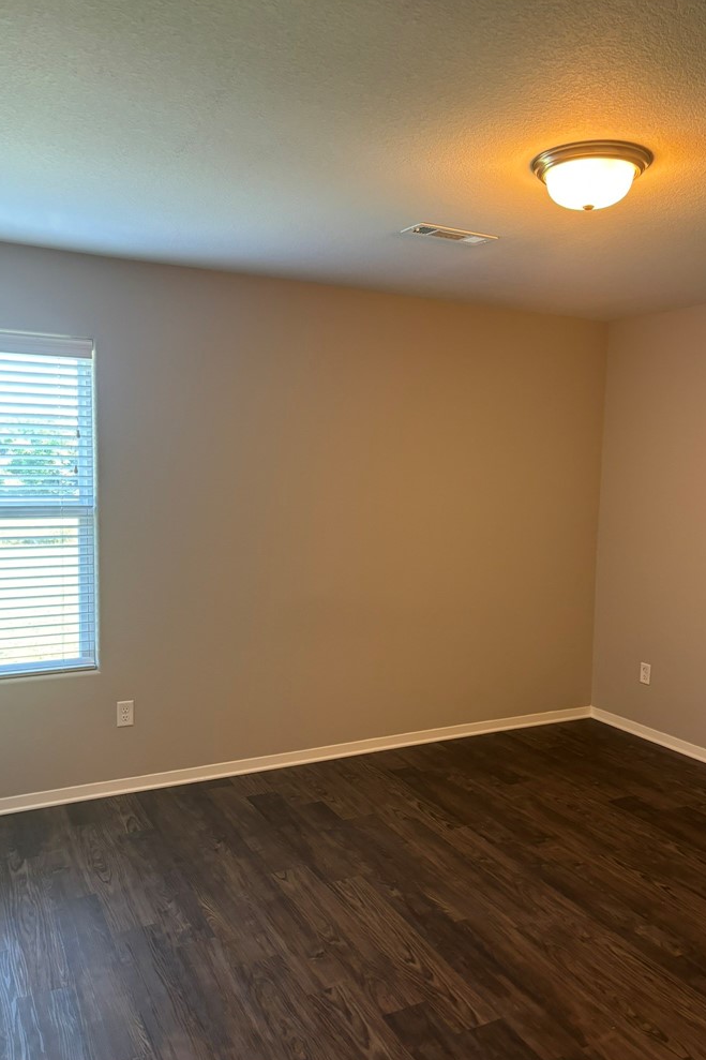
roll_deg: -1.1
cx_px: 386
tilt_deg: -3.7
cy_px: 539
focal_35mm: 28
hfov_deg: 46.3
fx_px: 824
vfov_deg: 65.5
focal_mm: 5.96
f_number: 1.6
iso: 200
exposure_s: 1/60
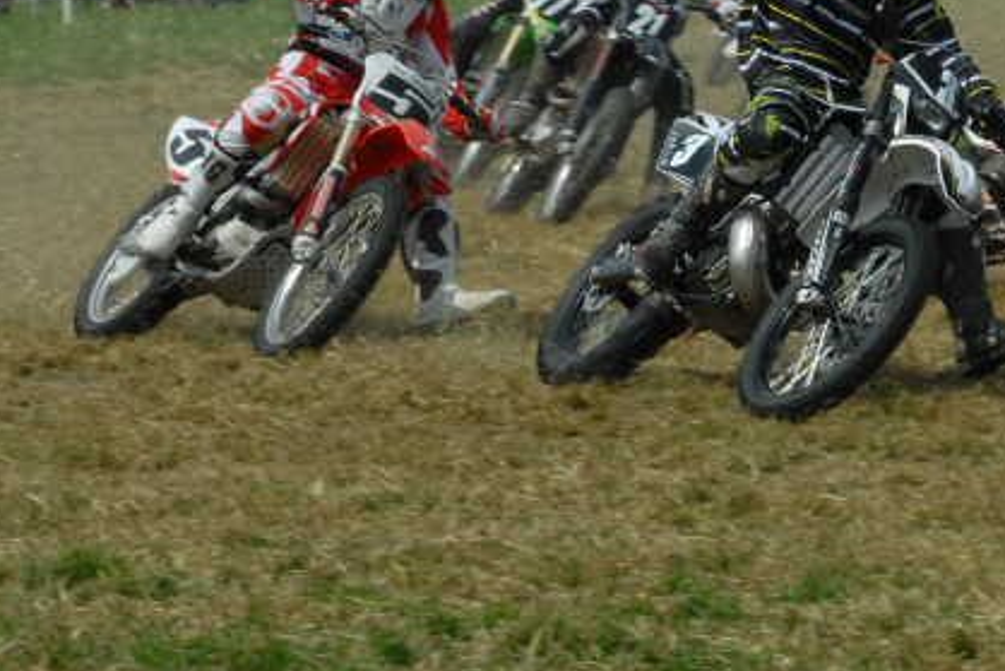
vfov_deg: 4.0
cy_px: 221
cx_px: 827
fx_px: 9634
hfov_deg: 6.0
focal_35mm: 345
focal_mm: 120
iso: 400
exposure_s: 1/320
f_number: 14
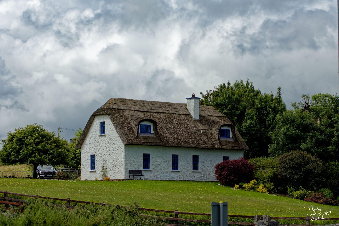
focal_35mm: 105
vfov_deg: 13.0
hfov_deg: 19.5
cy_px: 113
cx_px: 170
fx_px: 989
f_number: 8
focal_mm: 70
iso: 250
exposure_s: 1/1000
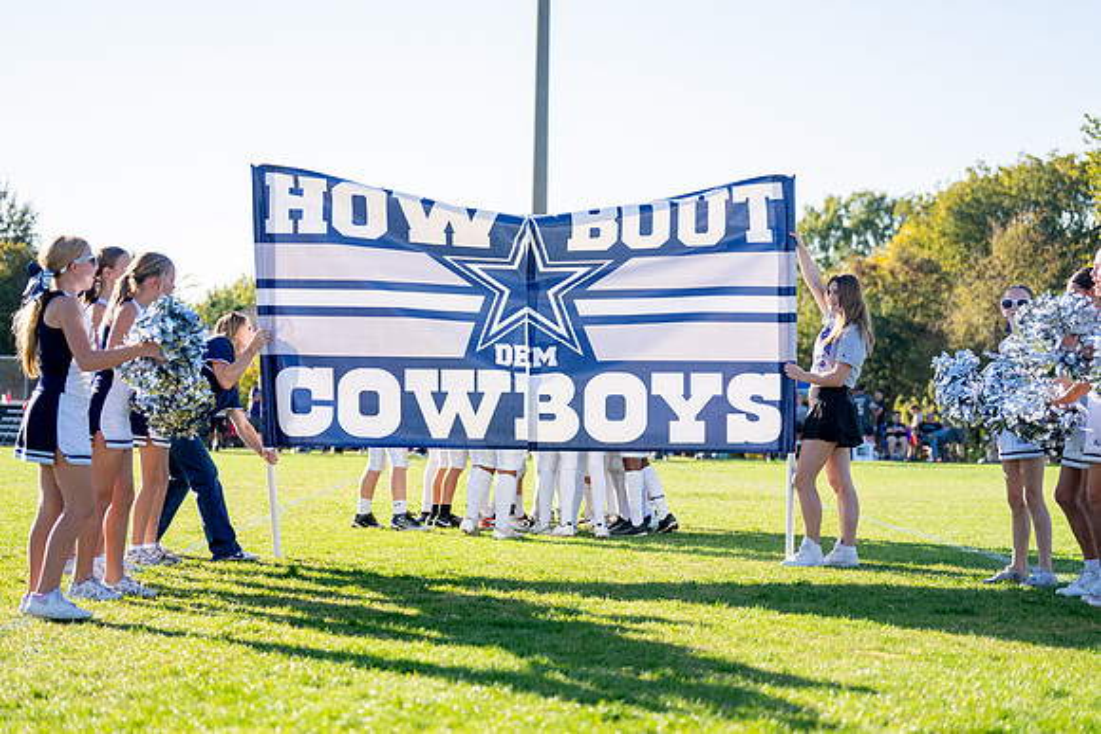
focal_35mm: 75
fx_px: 2294
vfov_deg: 18.2
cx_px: 555
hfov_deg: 27.0
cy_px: 357
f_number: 2.8
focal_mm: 70
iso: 320
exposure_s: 1/2500
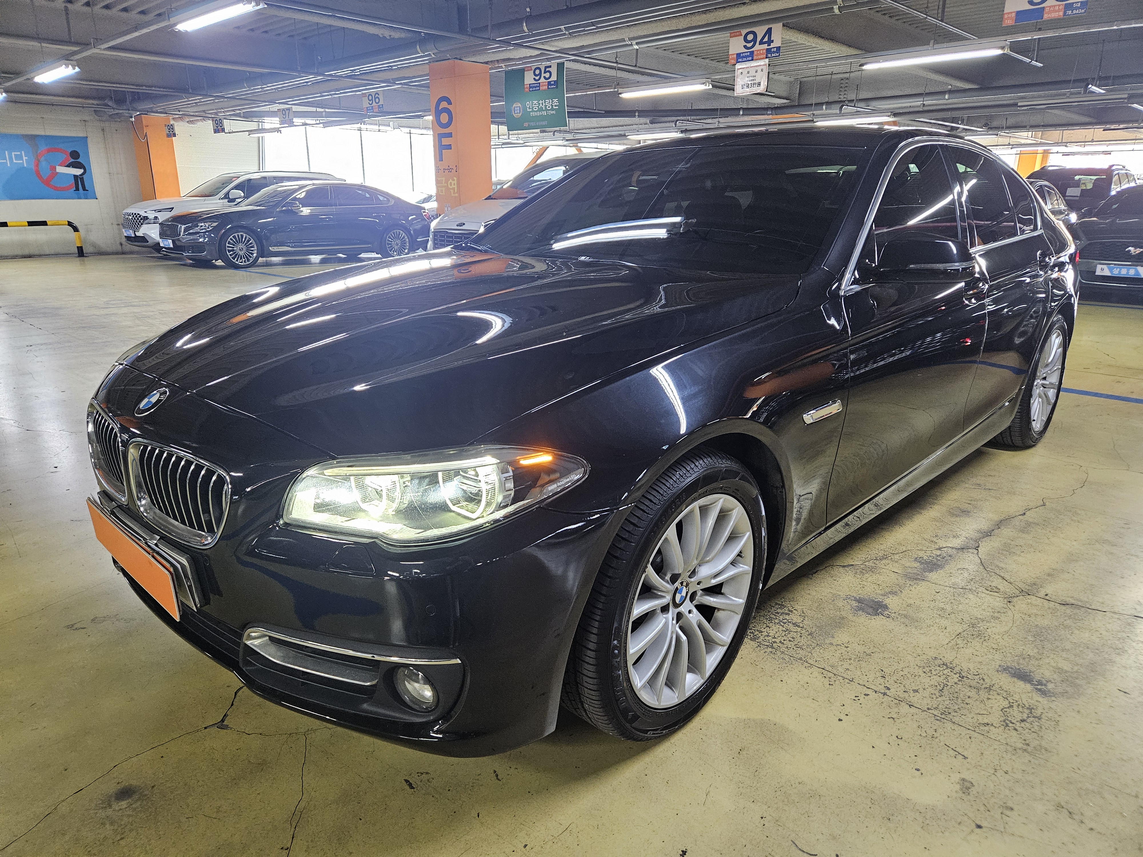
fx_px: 759
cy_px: 428
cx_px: 572
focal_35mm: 23
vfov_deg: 58.9
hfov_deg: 73.9
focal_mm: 5.4
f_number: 1.8
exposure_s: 1/120
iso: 800
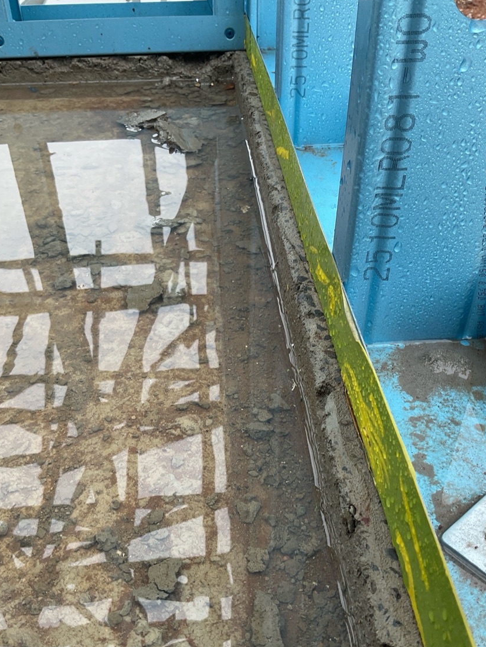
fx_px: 655
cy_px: 368
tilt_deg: -40.1
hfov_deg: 40.7
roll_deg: +2.1
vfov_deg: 52.4
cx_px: 239
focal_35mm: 35
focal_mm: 3
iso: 25
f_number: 1.8
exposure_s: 1/120
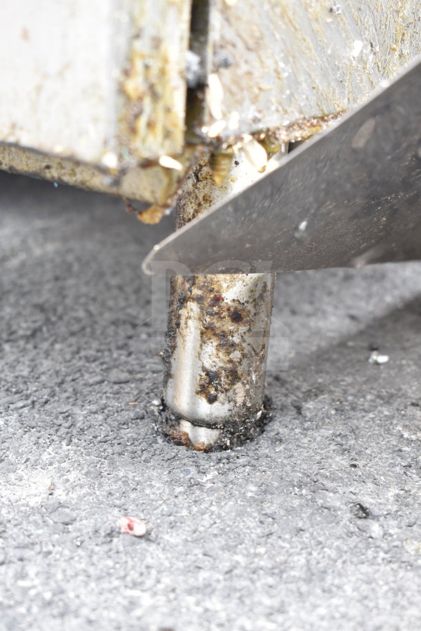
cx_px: 210
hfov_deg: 22.6
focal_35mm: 60
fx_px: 1052
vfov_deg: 33.4
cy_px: 316
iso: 450
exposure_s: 1/60
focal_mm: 40
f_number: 5
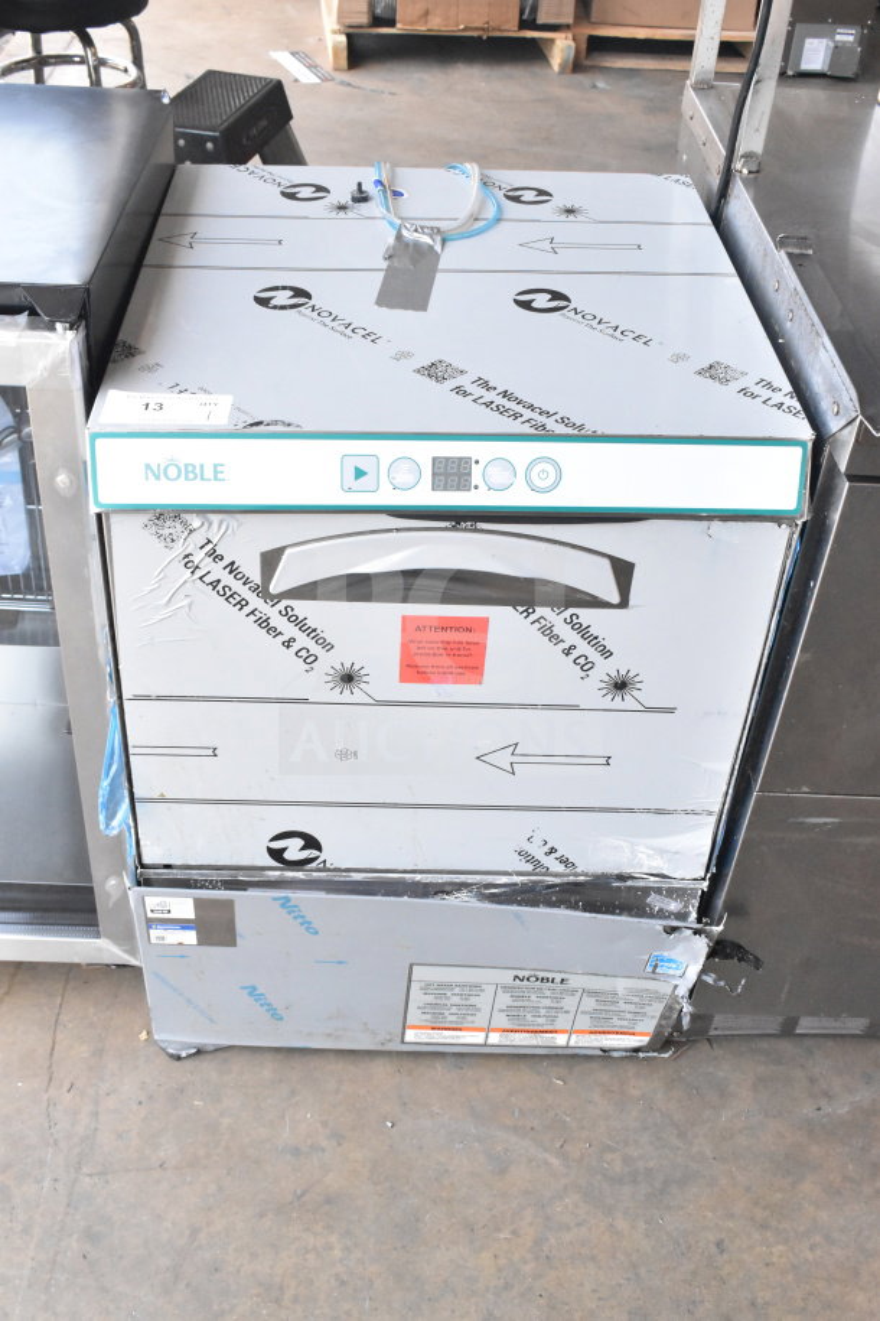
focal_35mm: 38
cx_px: 440
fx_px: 1375
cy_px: 660
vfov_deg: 51.3
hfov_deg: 35.5
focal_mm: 25
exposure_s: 1/500
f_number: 11
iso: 6400
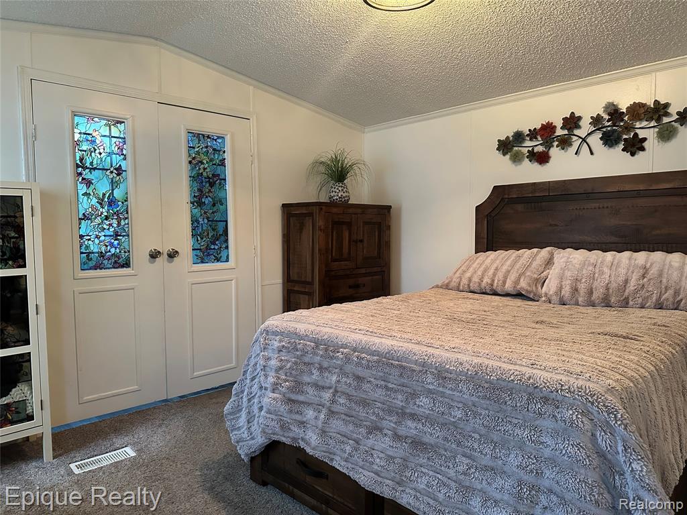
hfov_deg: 71.6
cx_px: 344
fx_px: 476
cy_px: 258
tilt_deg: -3.5
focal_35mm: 24
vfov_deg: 56.8
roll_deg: +1.5
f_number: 1.78
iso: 640
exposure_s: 1/40
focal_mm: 6.86
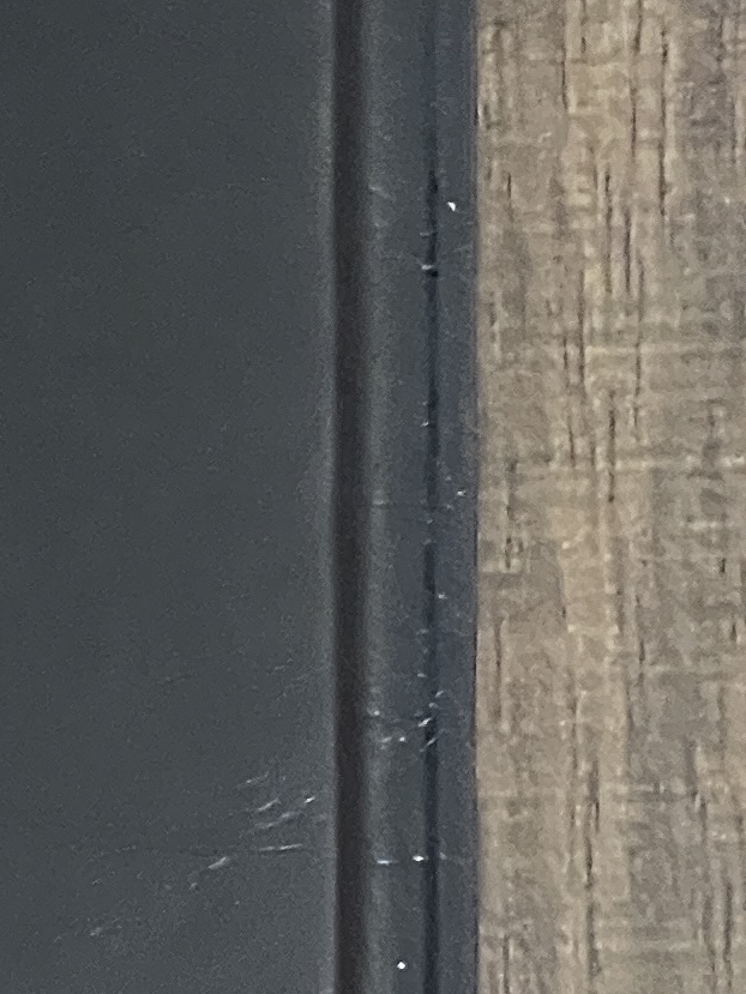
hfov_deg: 5.7
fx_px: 7268
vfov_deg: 7.8
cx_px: -981
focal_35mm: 253
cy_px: 1145
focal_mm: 6
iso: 1600
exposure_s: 1/30
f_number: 2
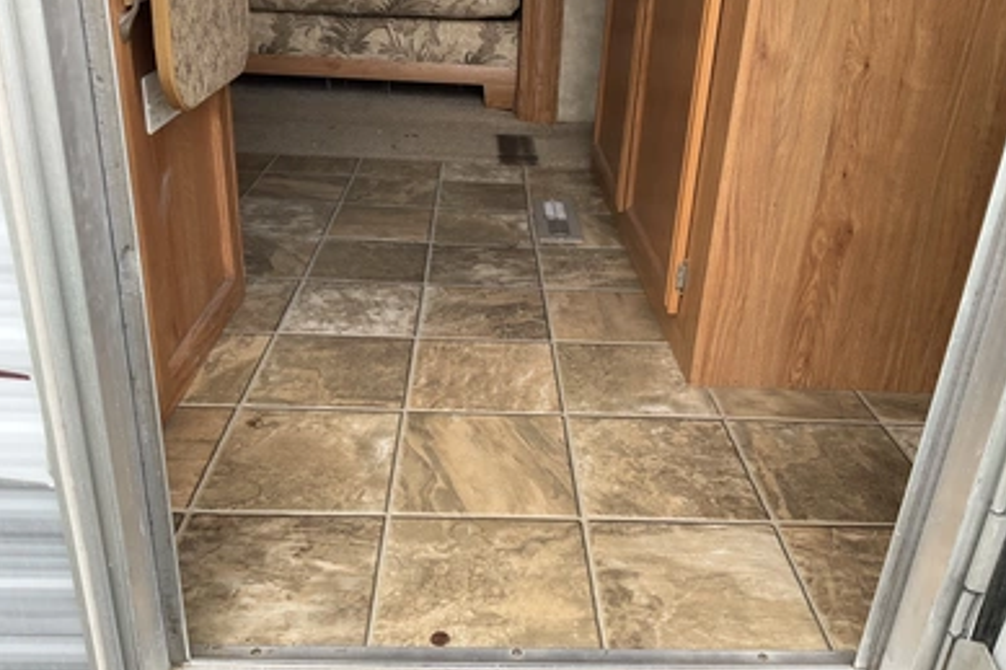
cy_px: 292
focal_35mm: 31
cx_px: 507
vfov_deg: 42.2
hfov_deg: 60.3
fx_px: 866
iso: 25
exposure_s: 1/346
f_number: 1.8
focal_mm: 3
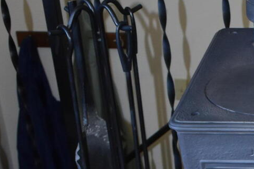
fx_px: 790
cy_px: 204
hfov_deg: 17.4
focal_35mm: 112
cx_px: 307
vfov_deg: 12.0
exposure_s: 1/125
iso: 900
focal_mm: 18
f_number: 3.5
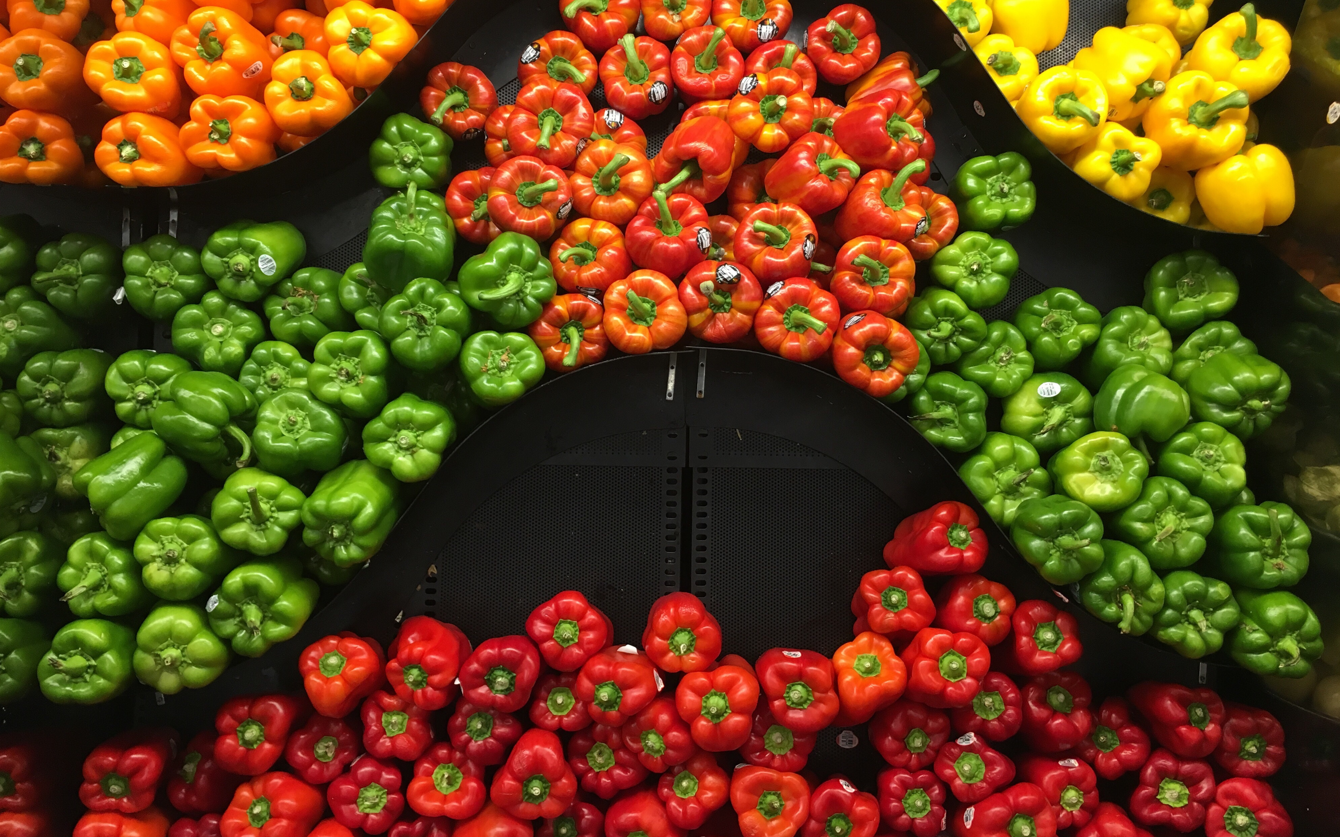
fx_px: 1132
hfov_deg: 61.2
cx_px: 671
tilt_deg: -19.4
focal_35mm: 31
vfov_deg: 40.5
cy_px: 353
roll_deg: -2.3
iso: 64
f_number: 2.2
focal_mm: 4.15
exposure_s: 1/30
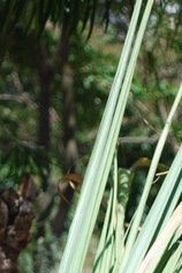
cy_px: 369
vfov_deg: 5.7
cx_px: -112
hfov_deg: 3.8
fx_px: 2708
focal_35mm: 357
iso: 100
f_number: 7.1
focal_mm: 55
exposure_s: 1/160
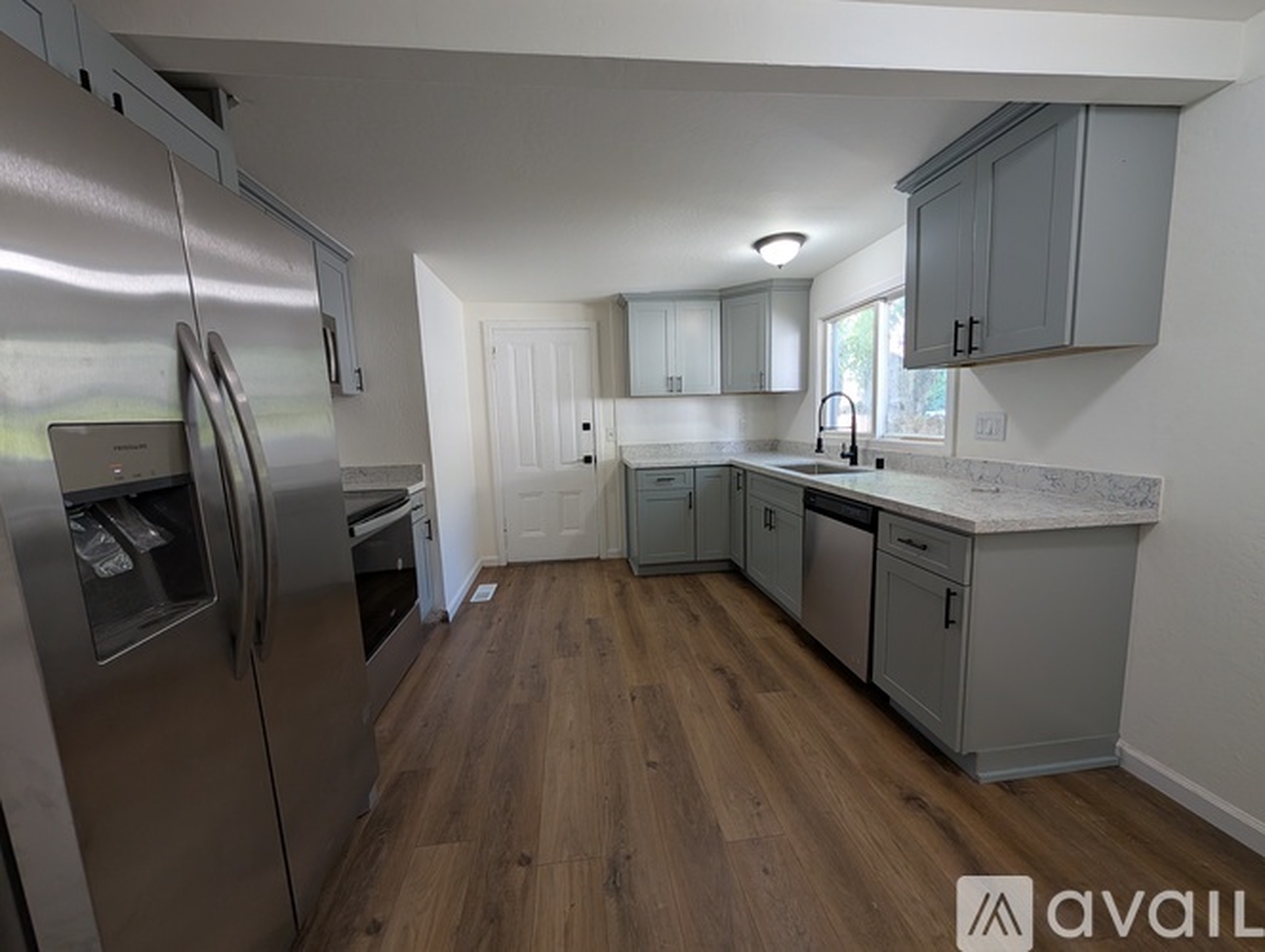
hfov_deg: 110.5
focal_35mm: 12
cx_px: 632
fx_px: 439
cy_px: 476
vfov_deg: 94.6
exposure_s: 1/120
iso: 86
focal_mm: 2.02
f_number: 1.7
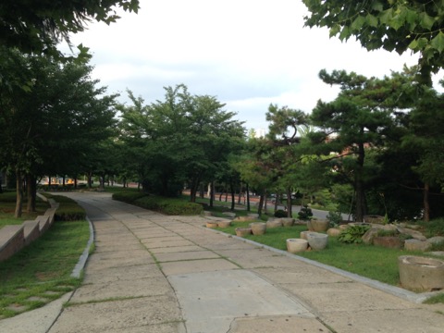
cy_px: 166
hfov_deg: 55.4
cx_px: 222
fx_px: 423
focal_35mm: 33
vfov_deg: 42.9
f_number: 2.4
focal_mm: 4.13
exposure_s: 1/287
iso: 50
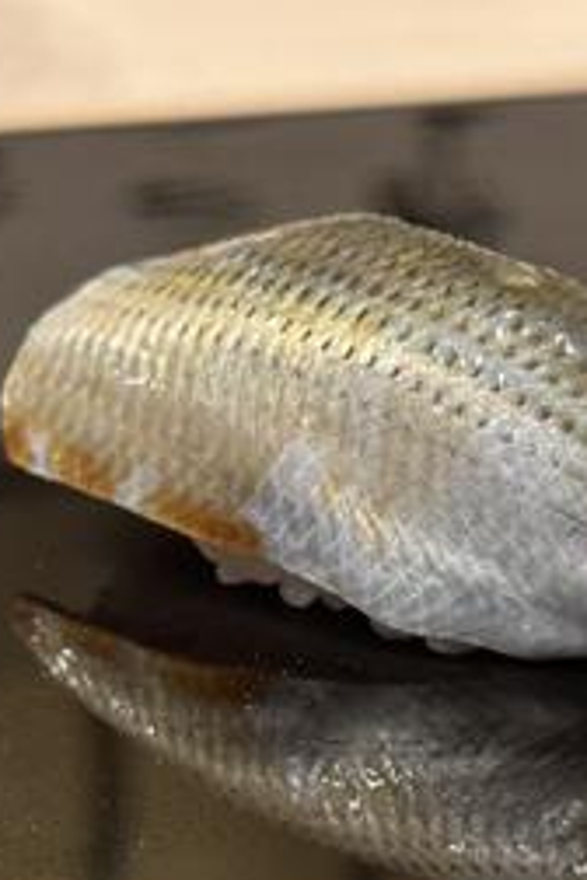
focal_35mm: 127
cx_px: 451
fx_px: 3106
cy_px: 541
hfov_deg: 10.8
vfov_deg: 16.1
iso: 200
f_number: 1.78
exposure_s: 1/33
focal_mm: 6.86
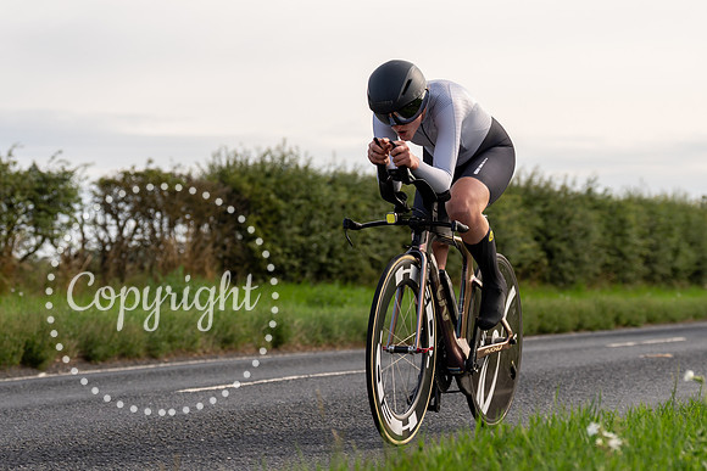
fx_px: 2309
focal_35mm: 118
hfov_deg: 17.4
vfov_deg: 11.7
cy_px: 193
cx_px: 378
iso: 160
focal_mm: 83
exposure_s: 1/1000
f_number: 4
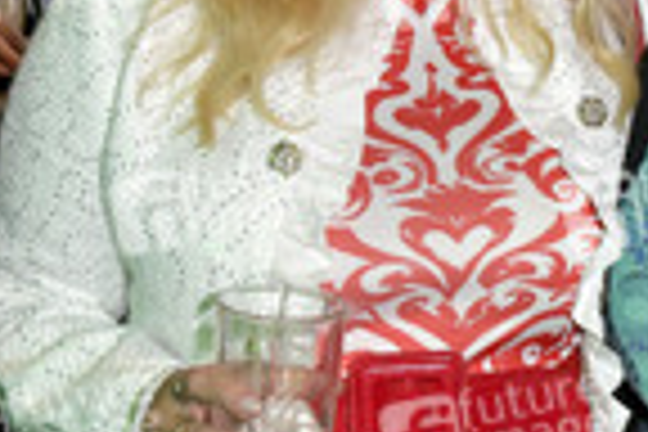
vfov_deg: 13.6
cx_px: 556
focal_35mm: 100
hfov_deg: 20.1
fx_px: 1800
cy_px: 90
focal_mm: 32
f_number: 5
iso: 2000
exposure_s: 1/200
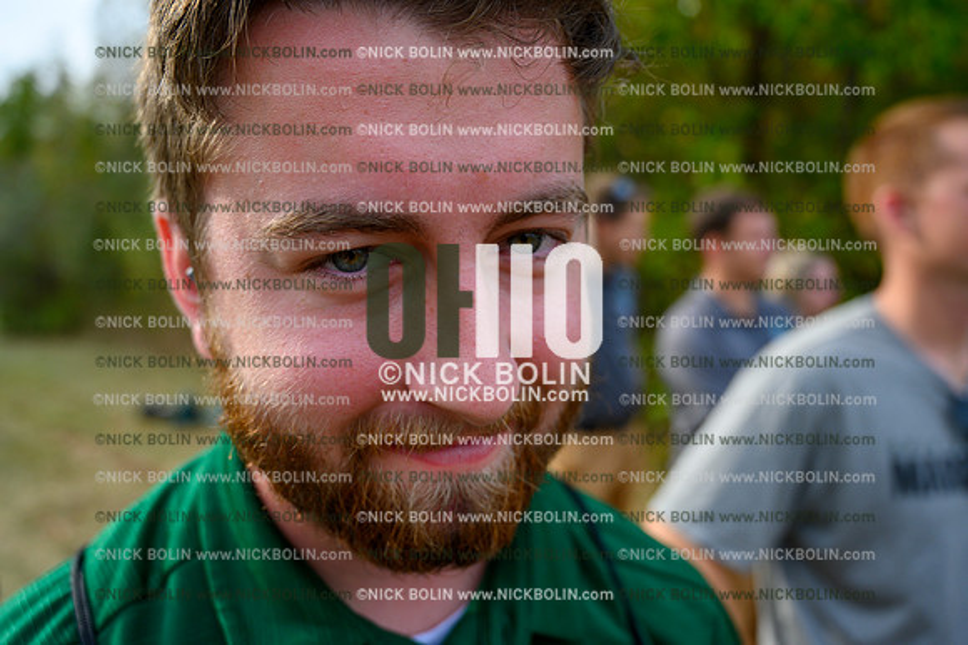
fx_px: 887
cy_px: 322
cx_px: 484
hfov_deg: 57.3
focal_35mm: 33
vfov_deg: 39.9
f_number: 4.5
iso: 200
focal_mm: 33
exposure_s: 1/800
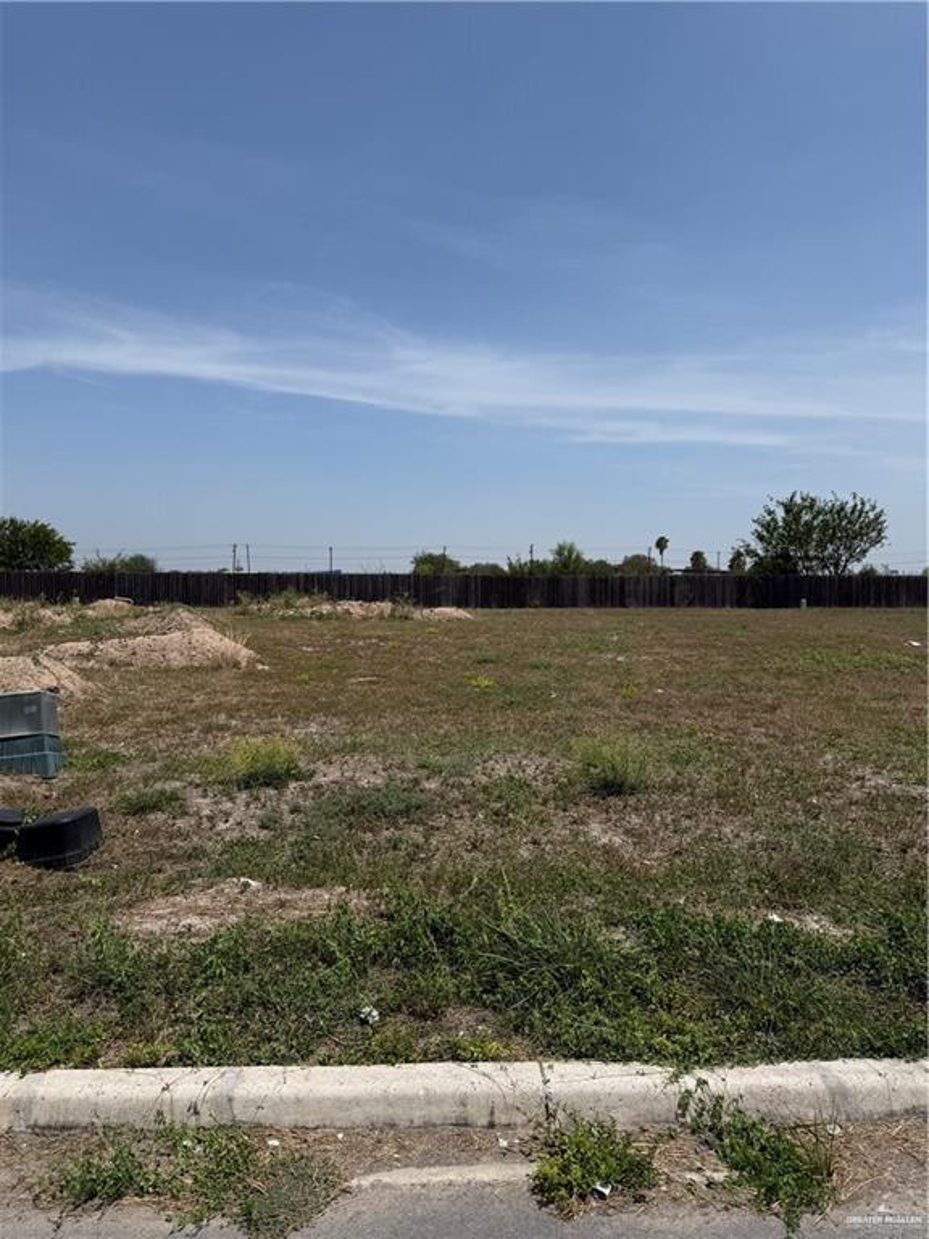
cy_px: 620
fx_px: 859
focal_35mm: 24
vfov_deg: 71.6
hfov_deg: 56.8
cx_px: 464
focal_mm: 6.76
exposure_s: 1/9091
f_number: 1.78
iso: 80
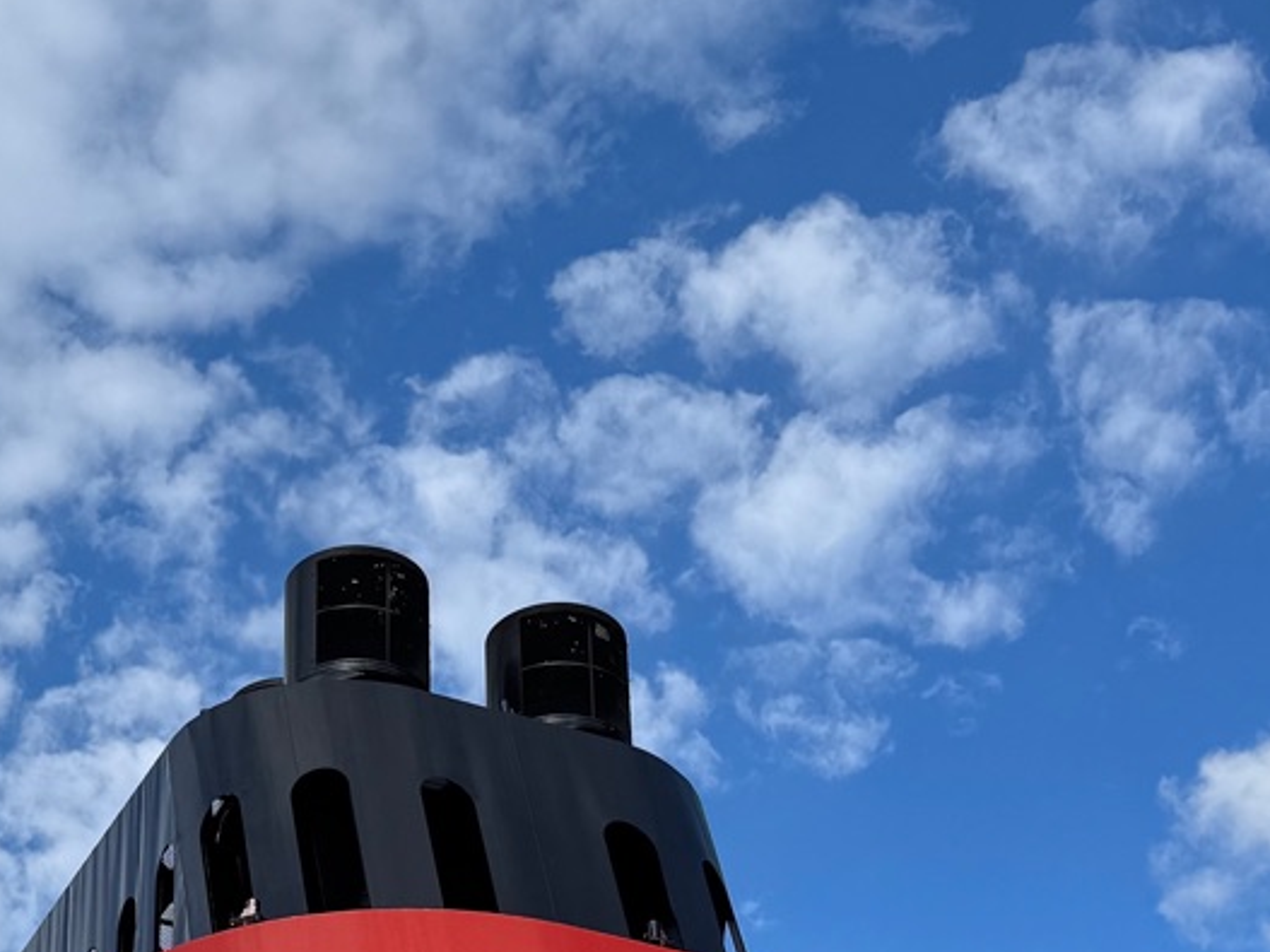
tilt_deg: +25.5
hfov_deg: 23.6
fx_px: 3008
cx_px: 301
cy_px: 1150
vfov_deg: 17.2
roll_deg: -1.9
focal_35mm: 82
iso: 80
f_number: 1.78
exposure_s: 1/4310
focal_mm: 6.76
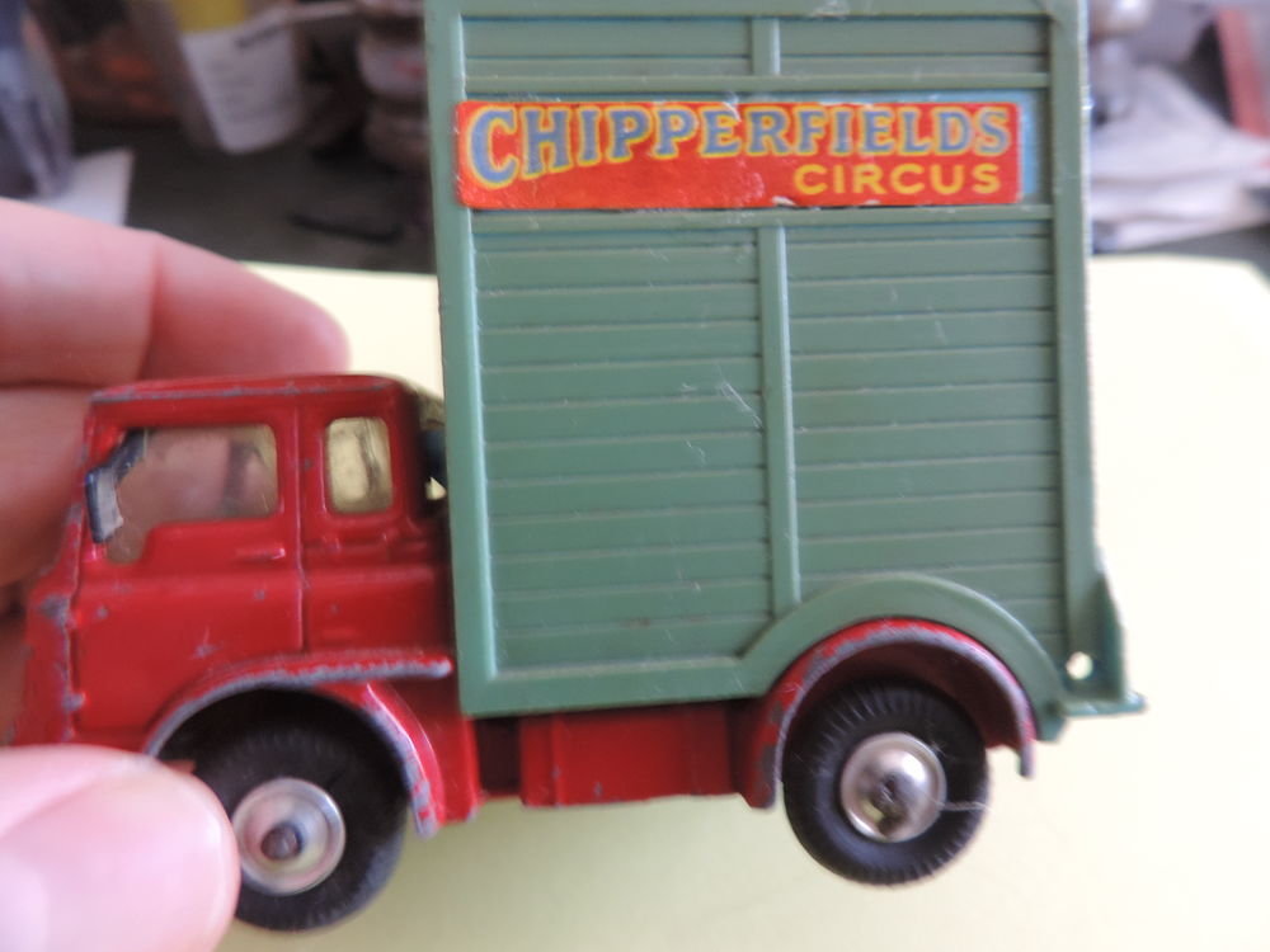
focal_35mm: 24
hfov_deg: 71.6
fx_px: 881
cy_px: 476
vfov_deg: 56.8
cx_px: 635
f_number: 3
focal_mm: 4.3
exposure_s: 1/20
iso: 400
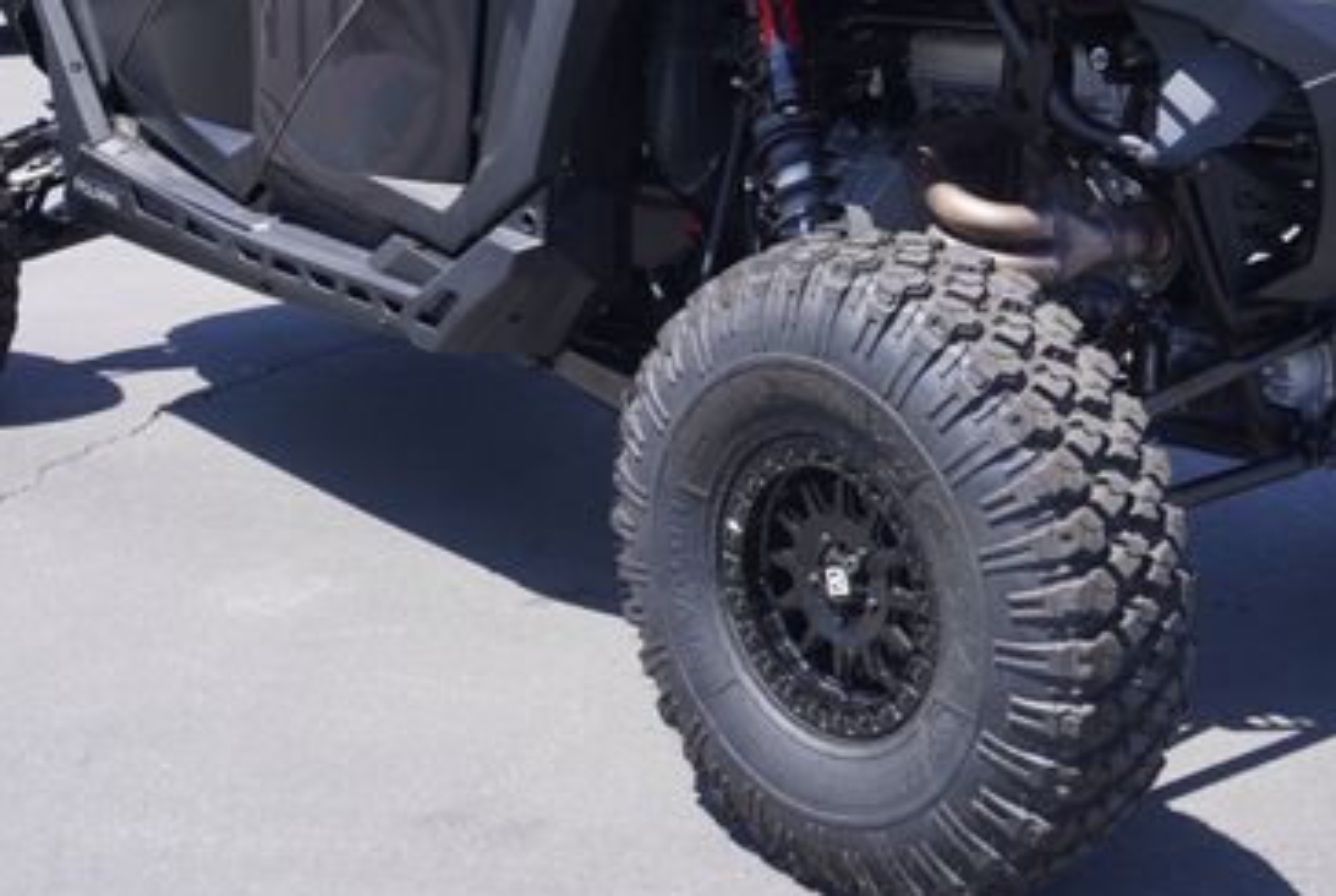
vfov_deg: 23.3
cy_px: 257
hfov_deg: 34.4
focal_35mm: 58
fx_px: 2156
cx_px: 701
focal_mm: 22
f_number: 6.3
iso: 100
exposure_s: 1/160
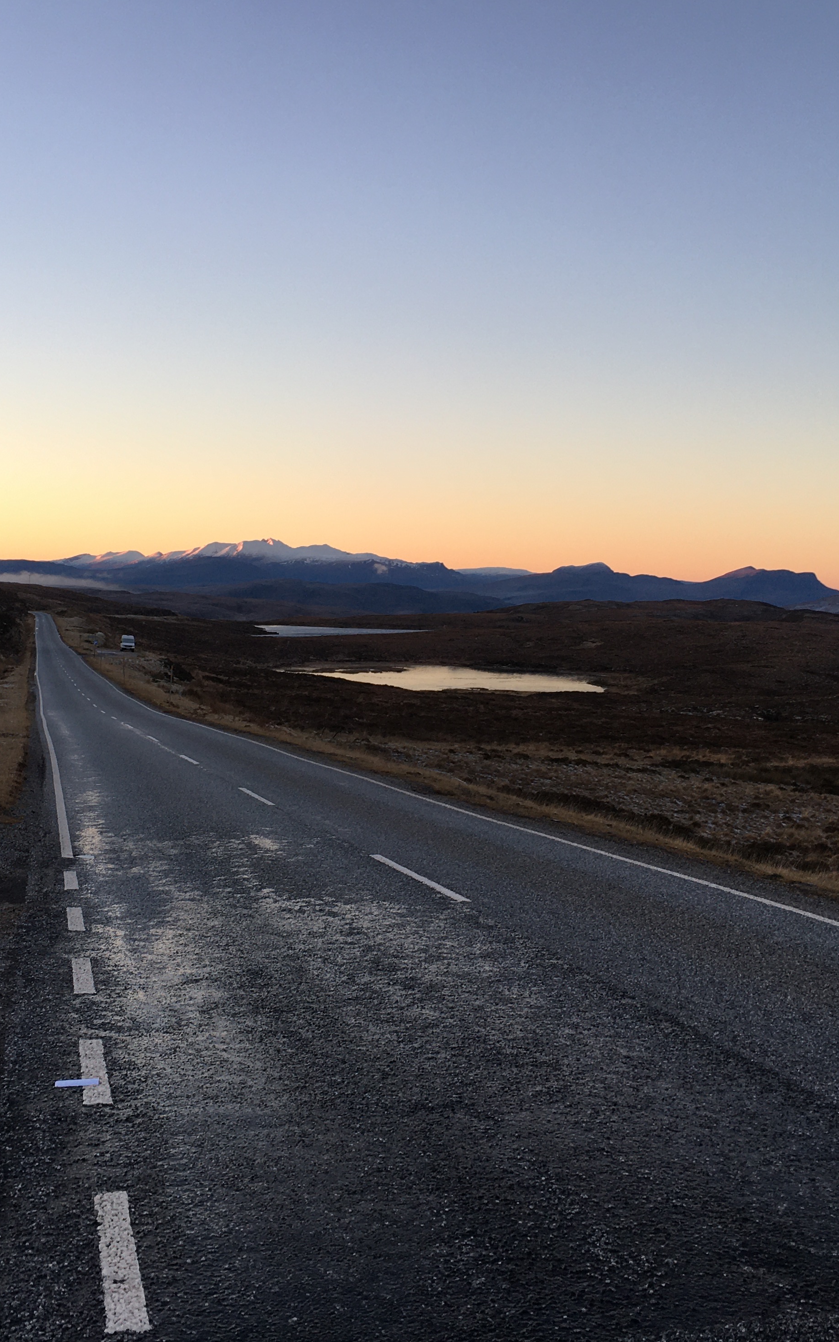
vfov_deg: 47.2
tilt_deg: -2.1
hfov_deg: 30.5
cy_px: 659
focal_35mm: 42
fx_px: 1537
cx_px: 380
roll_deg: -1.2
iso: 25
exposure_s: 1/109
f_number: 2.2
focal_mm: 4.15
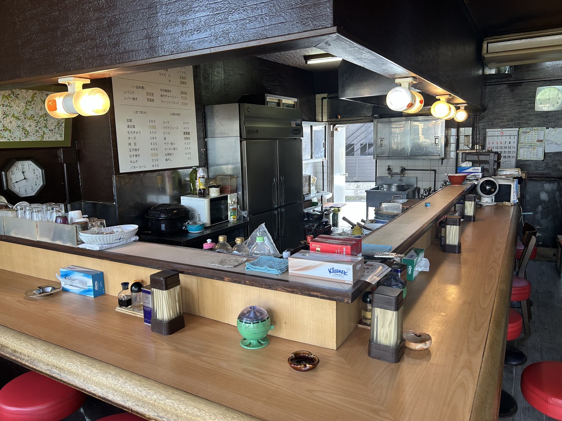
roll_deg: +1.7
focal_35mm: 26
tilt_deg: -9.0
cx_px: 281
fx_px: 422
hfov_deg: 67.3
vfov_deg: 53.1
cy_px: 210
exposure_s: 1/100
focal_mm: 5.7
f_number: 1.5
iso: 80
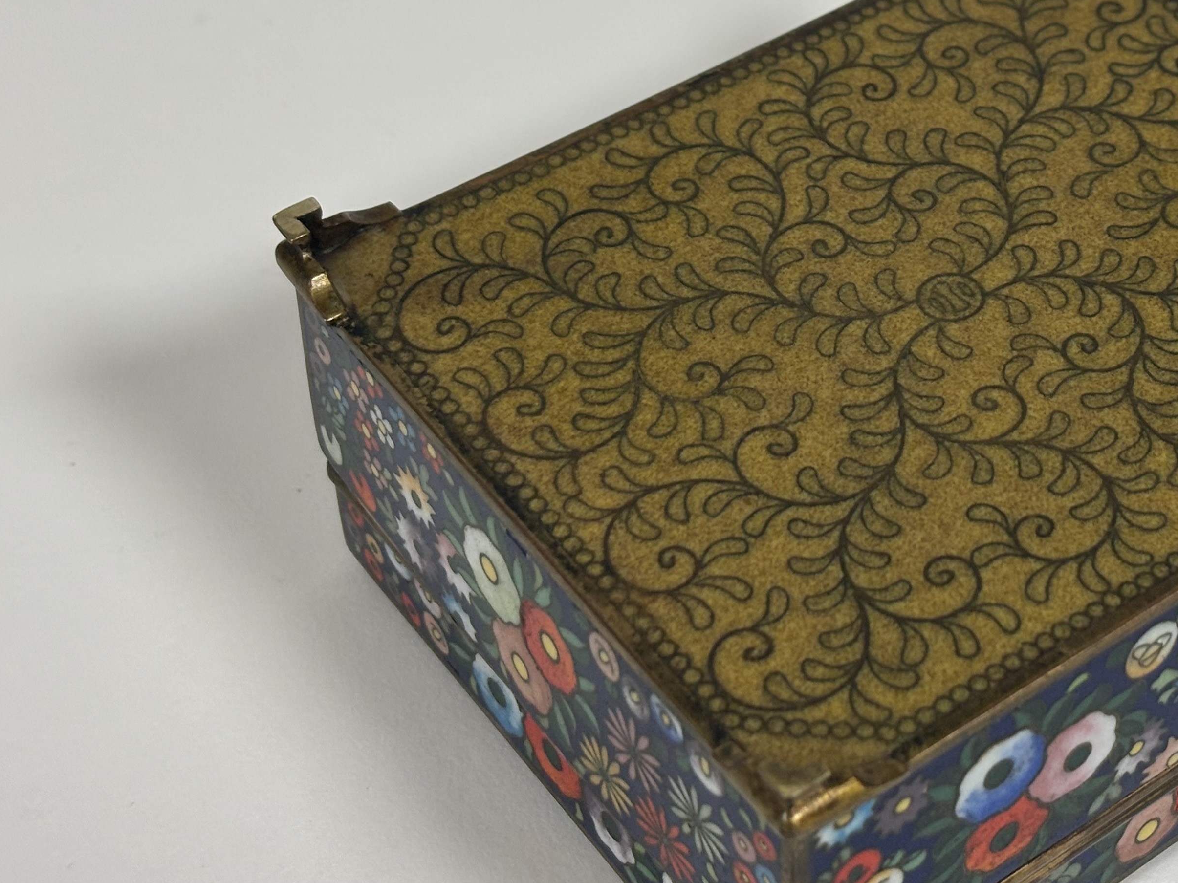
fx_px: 2960
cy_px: 212
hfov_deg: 22.2
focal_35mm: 87
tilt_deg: -44.4
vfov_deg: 16.9
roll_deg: -1.4
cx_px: 944
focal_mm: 5.96
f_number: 1.6
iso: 64
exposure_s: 1/50
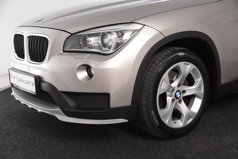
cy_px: 80
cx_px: 119
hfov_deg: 38.9
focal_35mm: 51
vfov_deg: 26.5
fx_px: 337
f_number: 5
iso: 1600
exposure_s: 1/100
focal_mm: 34
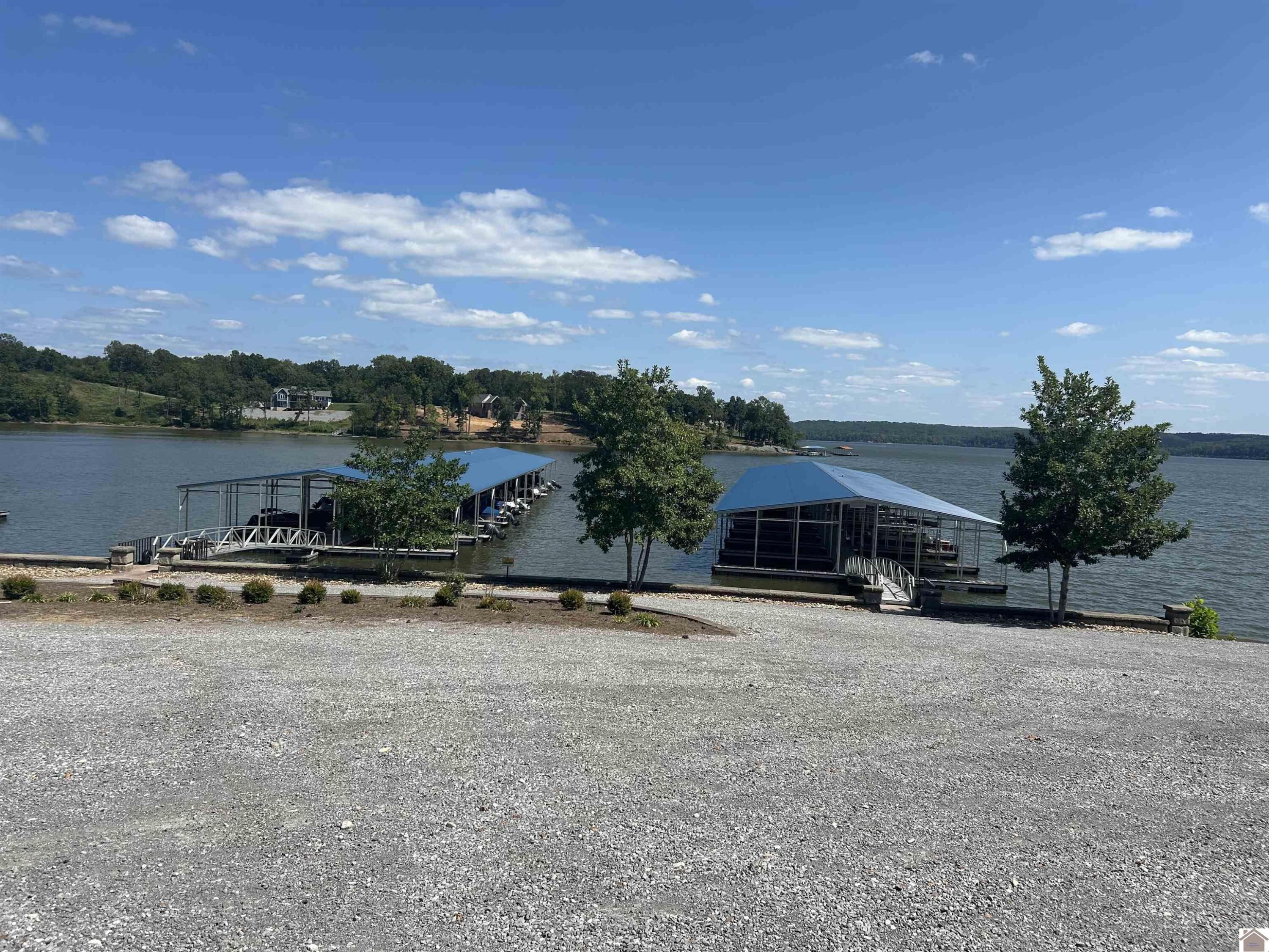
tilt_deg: -4.7
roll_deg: -1.7
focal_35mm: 26
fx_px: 953
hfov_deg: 67.3
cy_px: 476
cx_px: 634
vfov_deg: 53.1
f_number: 1.5
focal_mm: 5.7
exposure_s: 1/5076
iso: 50
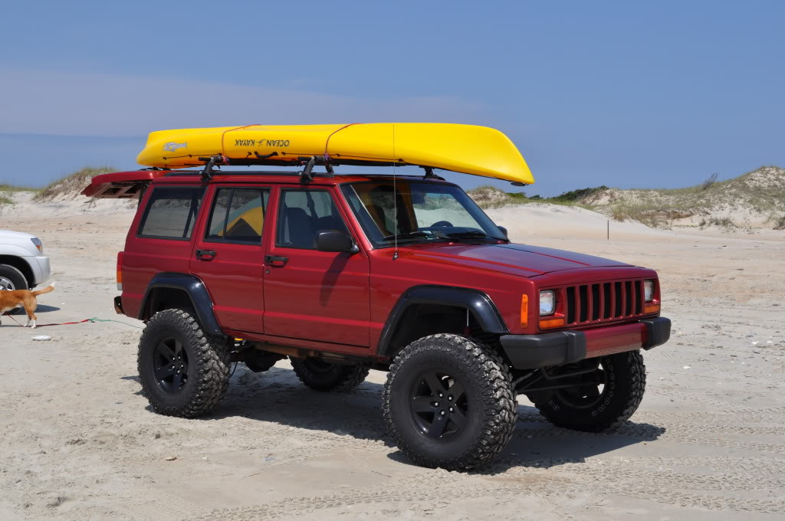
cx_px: 392
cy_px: 260
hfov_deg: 37.9
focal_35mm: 52
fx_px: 1143
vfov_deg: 25.7
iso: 200
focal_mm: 35
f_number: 10
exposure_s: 1/400
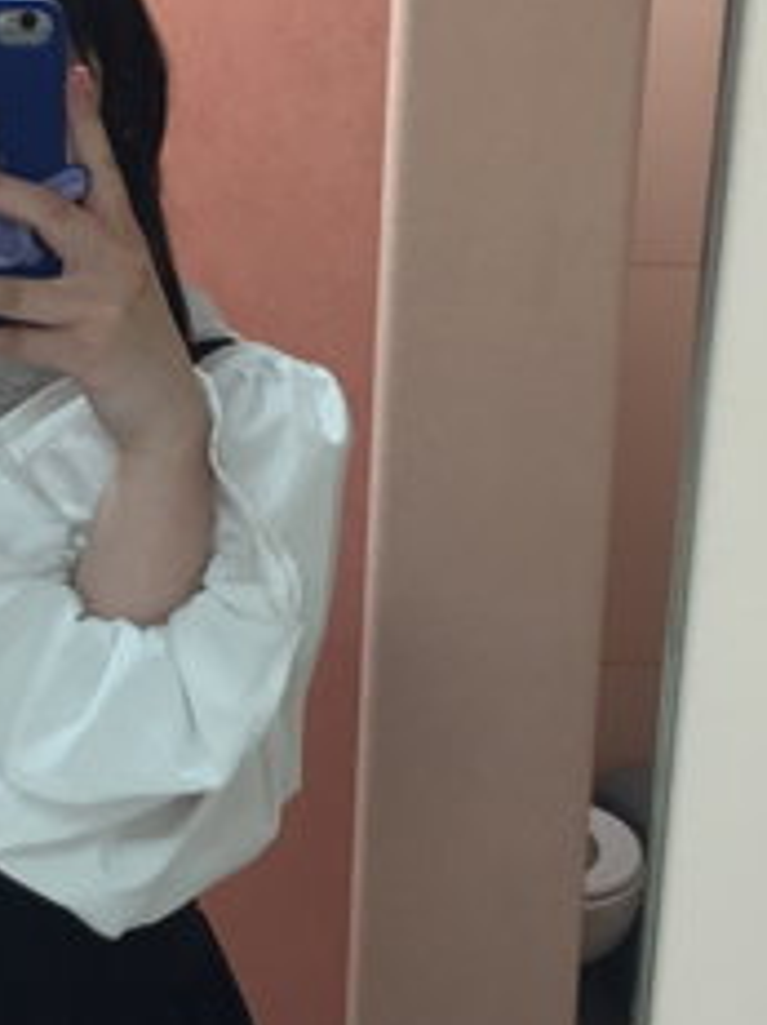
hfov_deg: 21.6
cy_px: 530
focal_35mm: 67
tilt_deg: -13.5
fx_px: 1981
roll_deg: -1.5
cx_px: 133
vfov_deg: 29.0
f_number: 2.2
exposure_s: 1/33
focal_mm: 4.15
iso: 50
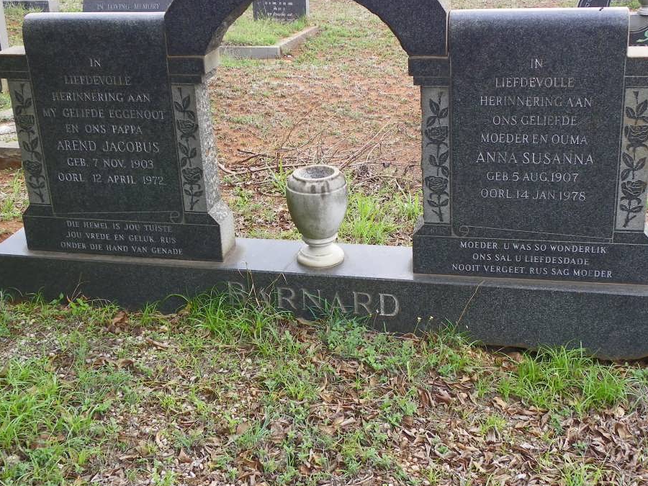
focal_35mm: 48
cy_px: 183
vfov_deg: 30.1
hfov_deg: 39.6
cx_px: 338
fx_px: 899
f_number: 3.2
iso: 64
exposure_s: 1/160
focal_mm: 6.4
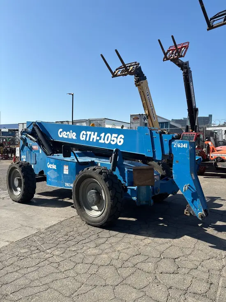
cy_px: 151
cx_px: 113
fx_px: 226
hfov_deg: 53.1
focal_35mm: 26
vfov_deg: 67.3
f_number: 1.6
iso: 50
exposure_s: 1/3205
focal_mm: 5.96
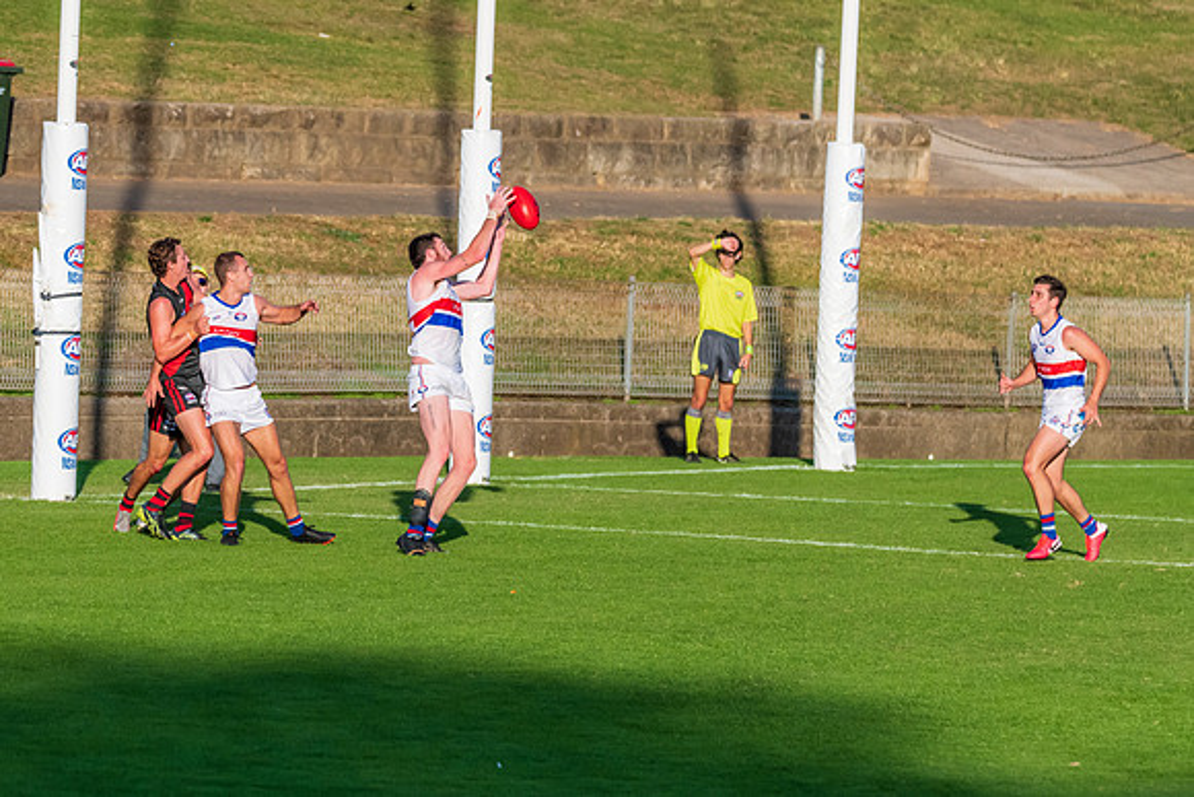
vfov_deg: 3.7
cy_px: 341
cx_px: 402
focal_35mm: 369
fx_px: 12231
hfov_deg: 5.6
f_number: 5.6
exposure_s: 1/5000
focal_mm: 250
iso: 1000
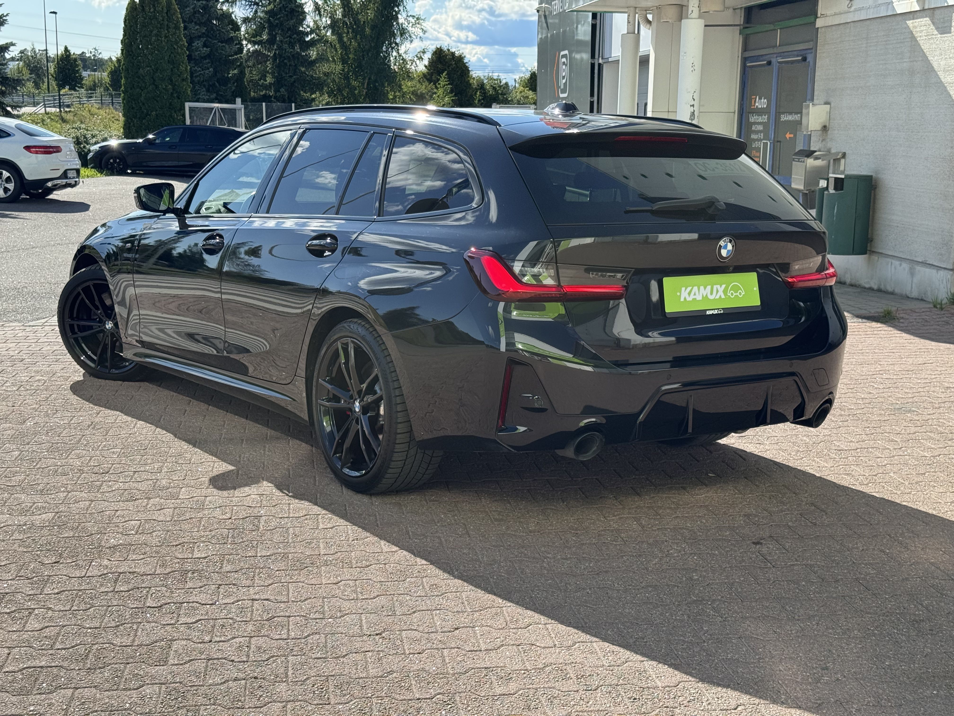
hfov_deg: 39.7
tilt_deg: -11.2
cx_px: 477
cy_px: 358
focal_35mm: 48
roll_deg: -1.1
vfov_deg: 30.3
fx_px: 1323
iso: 64
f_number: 1.78
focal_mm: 6.76
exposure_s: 1/2513
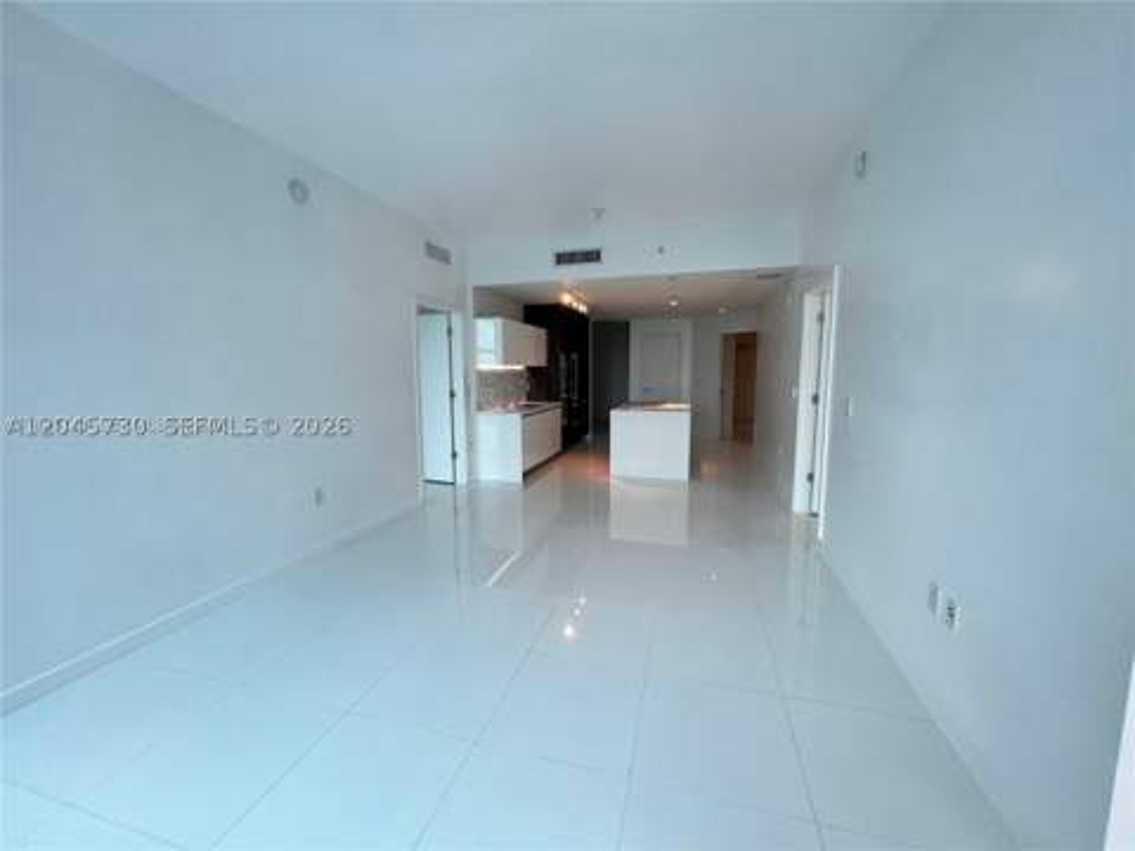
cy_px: 426
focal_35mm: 13
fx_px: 426
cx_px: 568
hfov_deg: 106.2
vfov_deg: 89.9
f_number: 1.8
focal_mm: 1.57
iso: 80
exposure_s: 1/120
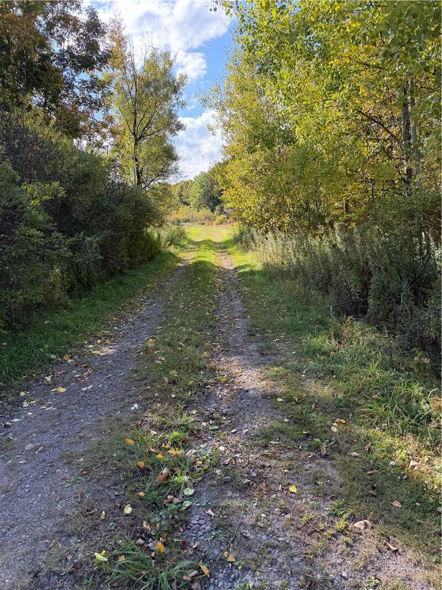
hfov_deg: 56.8
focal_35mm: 24
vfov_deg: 71.6
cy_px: 295
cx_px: 221
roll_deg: +2.4
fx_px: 409
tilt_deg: -9.1
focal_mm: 6.76
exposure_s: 1/1122
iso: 100
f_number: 1.78
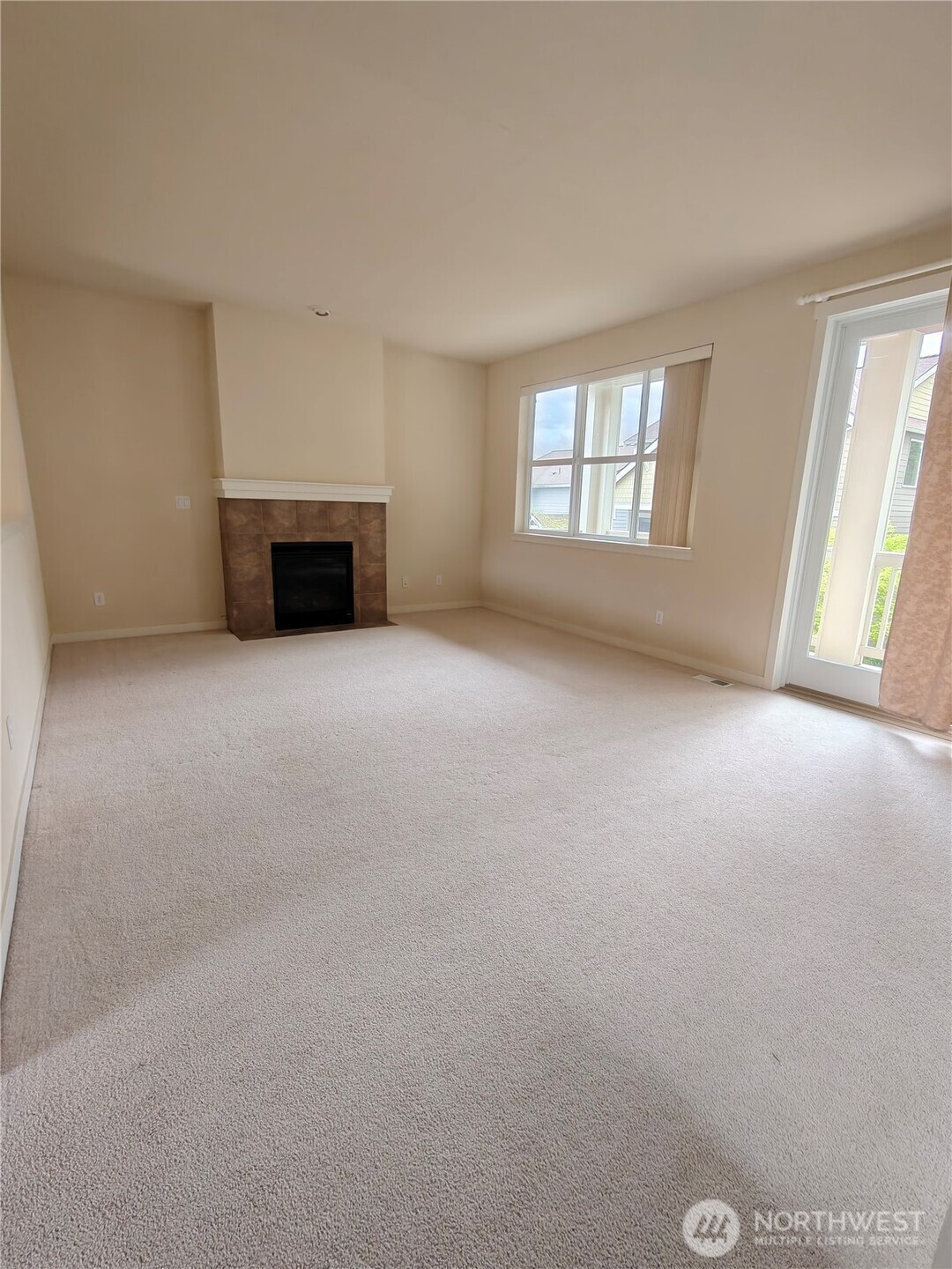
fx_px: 550
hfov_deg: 81.7
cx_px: 476
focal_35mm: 15
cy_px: 634
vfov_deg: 98.2
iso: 2000
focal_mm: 2.3
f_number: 2
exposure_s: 1/125
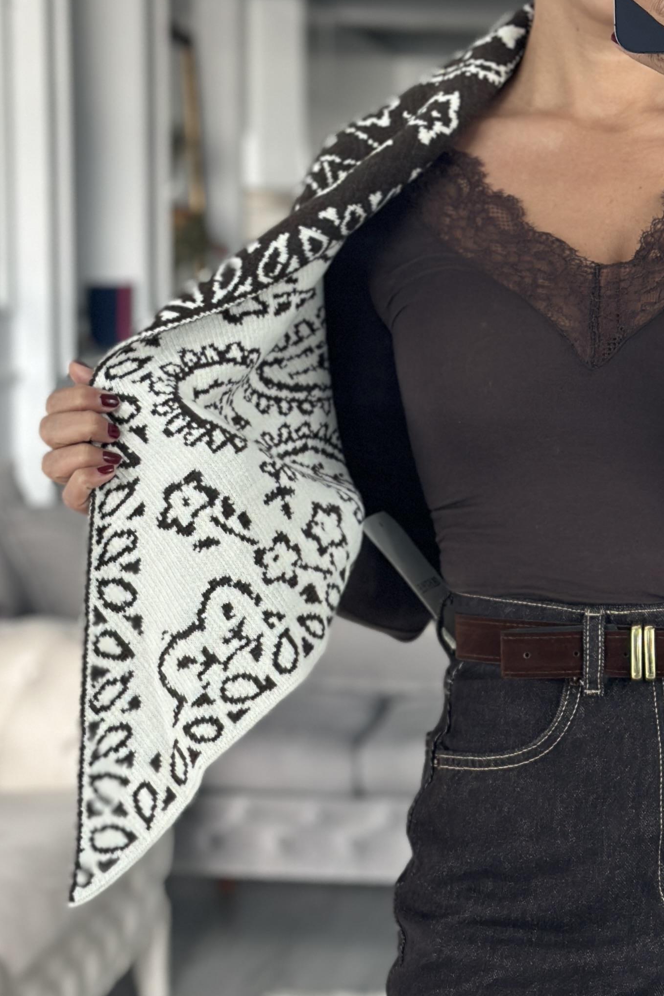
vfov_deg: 20.6
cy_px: 412
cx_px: 537
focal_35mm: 99
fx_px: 2739
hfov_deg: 13.7
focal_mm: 6.86
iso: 125
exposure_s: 1/72
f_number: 1.78
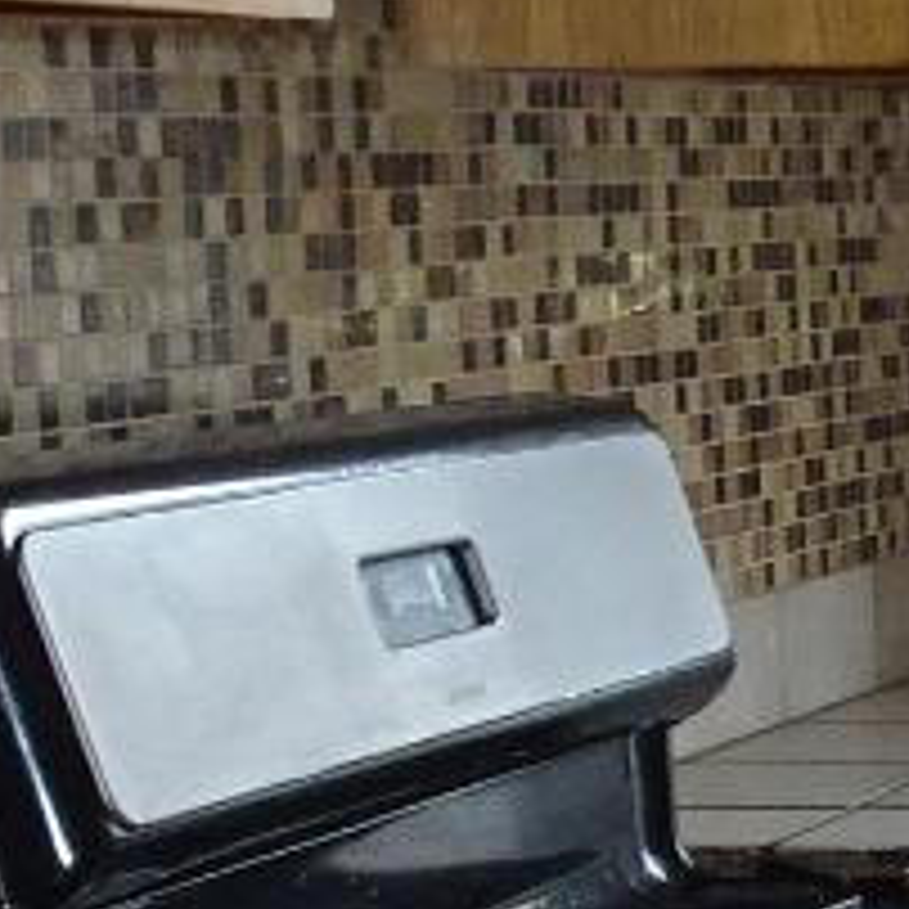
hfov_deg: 10.0
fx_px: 4486
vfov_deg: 11.5
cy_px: 684
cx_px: 2214
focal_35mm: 151
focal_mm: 4.1
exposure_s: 1/30
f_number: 3.5
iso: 320
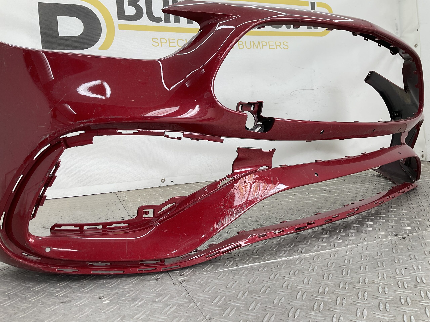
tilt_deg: -5.6
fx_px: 360
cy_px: 161
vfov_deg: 48.2
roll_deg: +2.3
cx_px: 215
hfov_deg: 61.7
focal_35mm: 29
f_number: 1.8
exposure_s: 1/115
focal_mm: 3
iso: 16
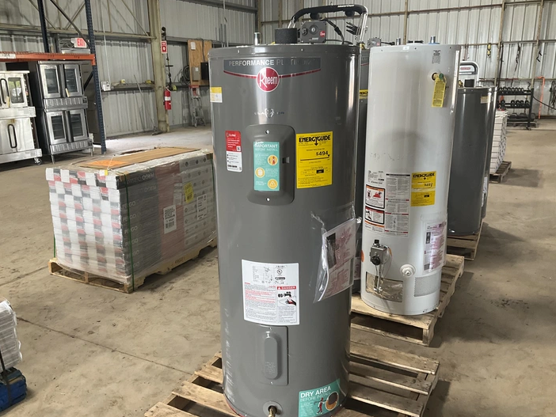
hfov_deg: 58.3
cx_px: 264
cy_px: 219
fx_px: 498
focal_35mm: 31
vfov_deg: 45.5
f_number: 1.8
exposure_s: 1/60
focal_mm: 3
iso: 80
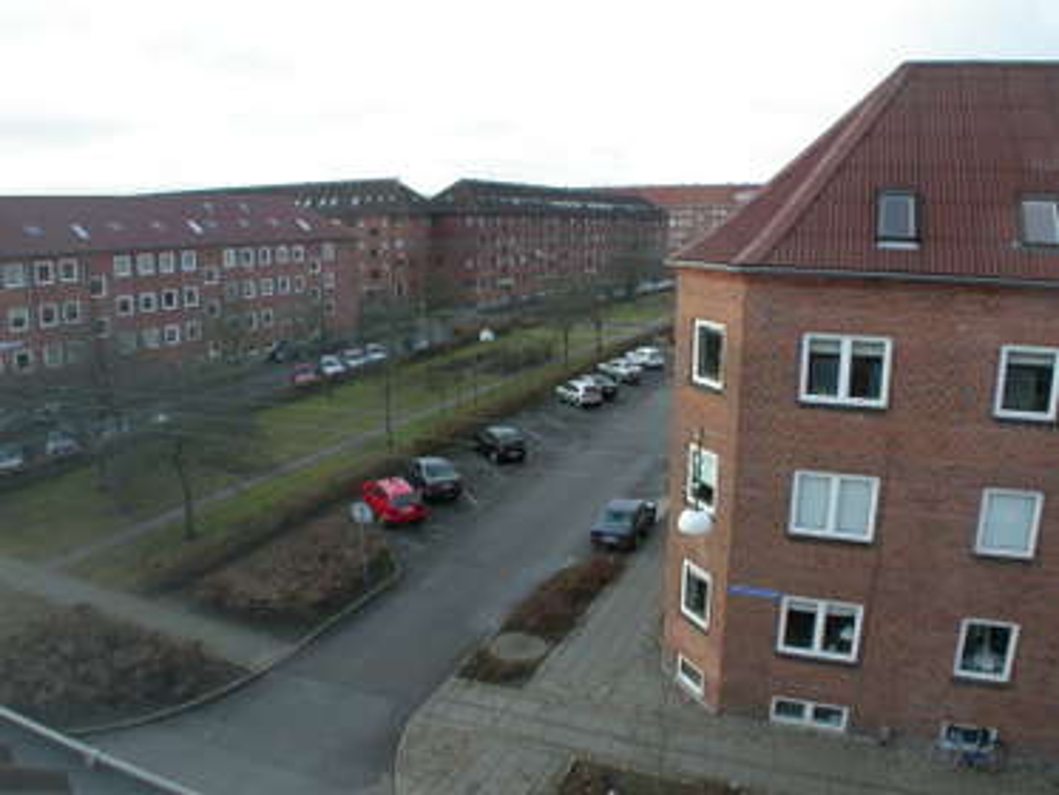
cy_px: 398
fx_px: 1163
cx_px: 530
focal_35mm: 38
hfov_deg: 49.0
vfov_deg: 37.7
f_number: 4.2
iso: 100
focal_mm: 7.85
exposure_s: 1/125
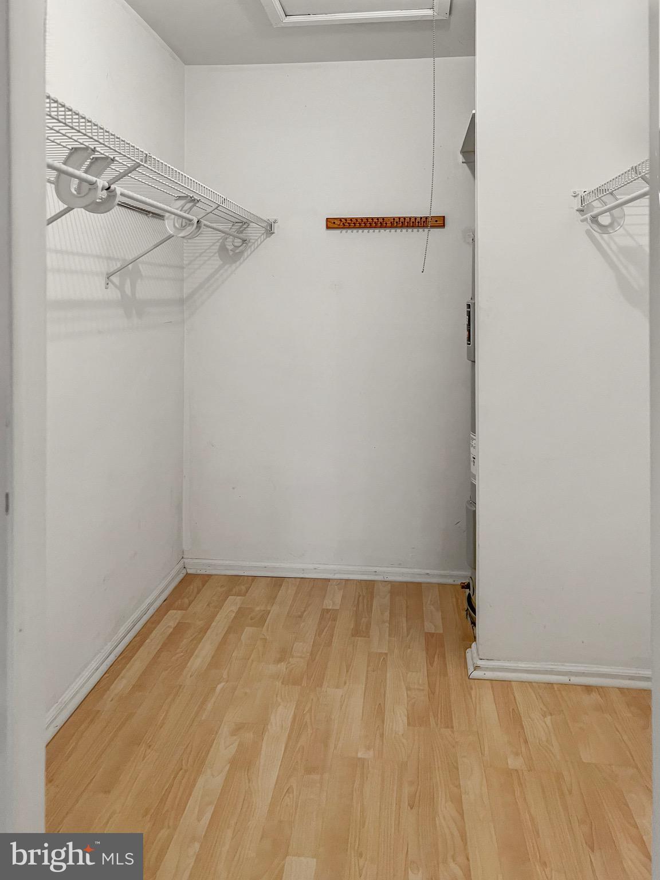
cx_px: 330
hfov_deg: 53.1
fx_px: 661
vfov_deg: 67.3
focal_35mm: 26
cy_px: 440
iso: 80
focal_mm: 5.7
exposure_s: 1/60
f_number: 1.5
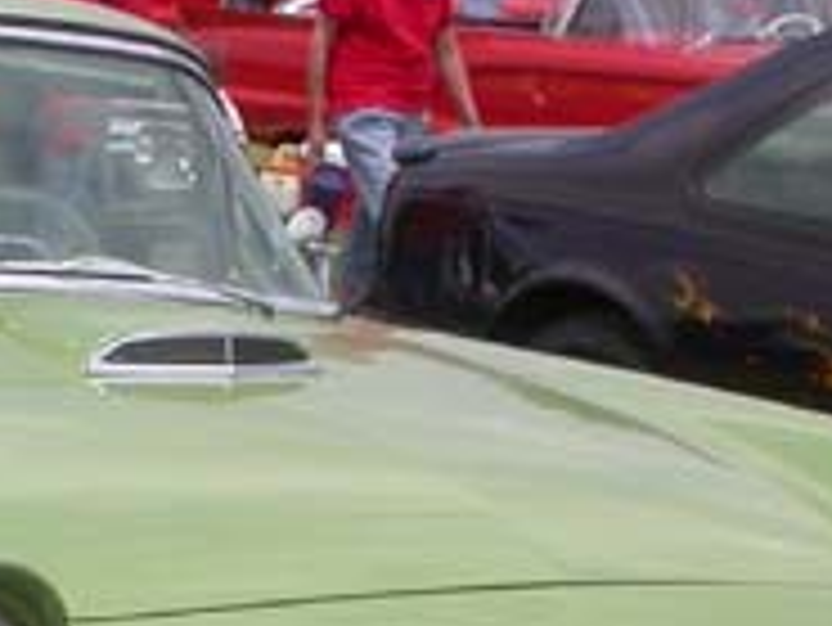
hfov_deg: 12.0
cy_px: 644
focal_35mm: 164
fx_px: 3944
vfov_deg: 9.0
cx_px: 135
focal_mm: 7.85
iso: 100
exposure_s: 1/377
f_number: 7.5
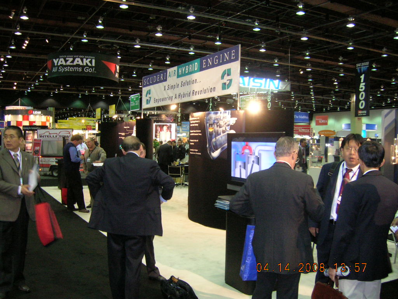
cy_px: 150
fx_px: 402
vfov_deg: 40.7
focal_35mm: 35
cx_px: 199
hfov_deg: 52.6
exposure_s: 1/24.7
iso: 191
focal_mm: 5.8
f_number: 2.9
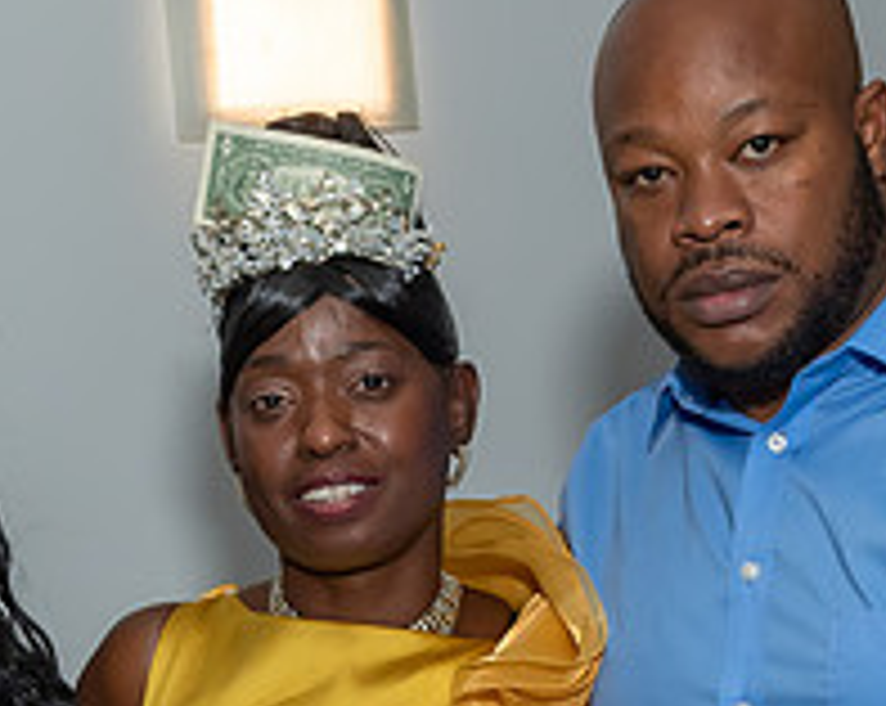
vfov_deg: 12.3
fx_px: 3221
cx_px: 359
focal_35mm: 123
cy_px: 736
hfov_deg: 15.7
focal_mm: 22
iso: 500
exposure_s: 1/250
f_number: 6.3
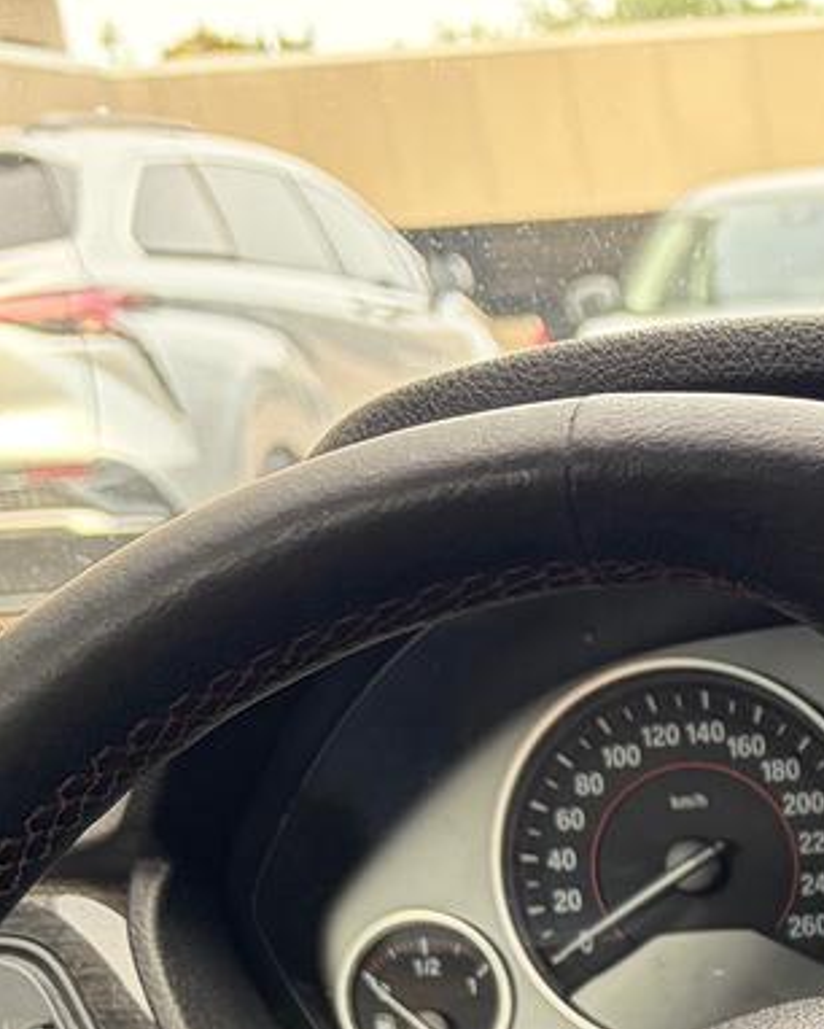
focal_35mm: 85
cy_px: 1288
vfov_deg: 20.7
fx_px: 2589
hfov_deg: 16.0
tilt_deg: -20.9
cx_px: 1376
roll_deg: +4.5
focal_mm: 5.96
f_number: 1.6
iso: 125
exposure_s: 1/133
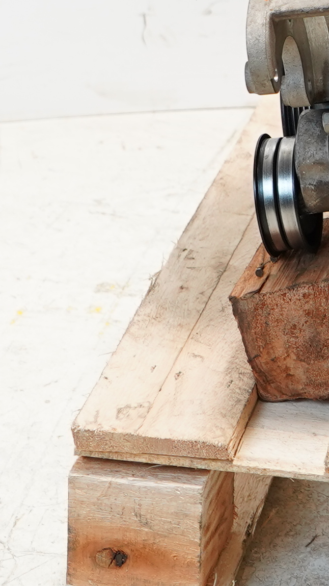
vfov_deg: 14.9
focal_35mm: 140
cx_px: 766
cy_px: -80
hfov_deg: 8.1
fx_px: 2172
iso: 200
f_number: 4
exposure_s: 1/60
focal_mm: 26
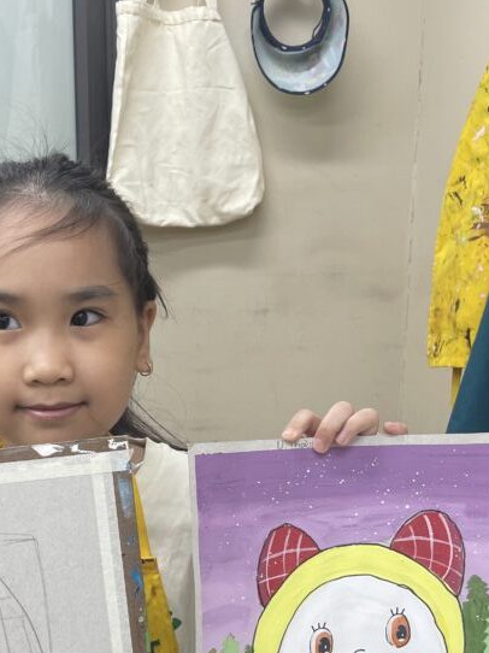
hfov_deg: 29.7
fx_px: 905
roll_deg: +1.6
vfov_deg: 38.7
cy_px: 483
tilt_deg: -11.8
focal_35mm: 48
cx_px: 118
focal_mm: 4.2
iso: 50
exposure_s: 1/100
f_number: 1.6
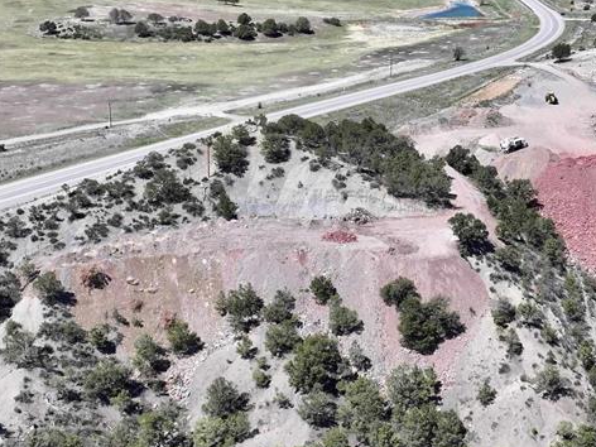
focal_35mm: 52
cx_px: 359
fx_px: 895
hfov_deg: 36.7
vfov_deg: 28.0
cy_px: 198
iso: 100
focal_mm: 12.29
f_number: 2.8
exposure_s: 1/1600
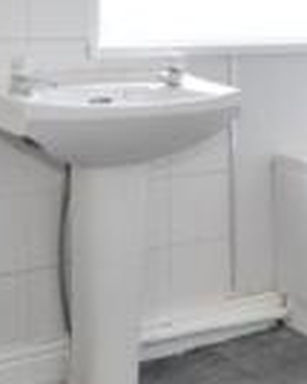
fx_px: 785
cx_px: 354
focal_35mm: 69
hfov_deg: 20.9
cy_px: 47
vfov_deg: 26.7
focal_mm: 10
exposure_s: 1/60
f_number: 4
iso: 400
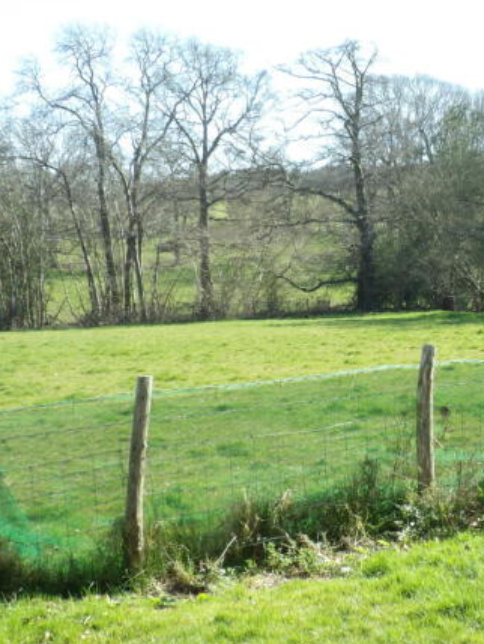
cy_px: 319
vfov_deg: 33.8
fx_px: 1062
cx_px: 387
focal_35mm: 57
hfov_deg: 25.2
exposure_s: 1/60
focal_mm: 7.6
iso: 100
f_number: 7.4
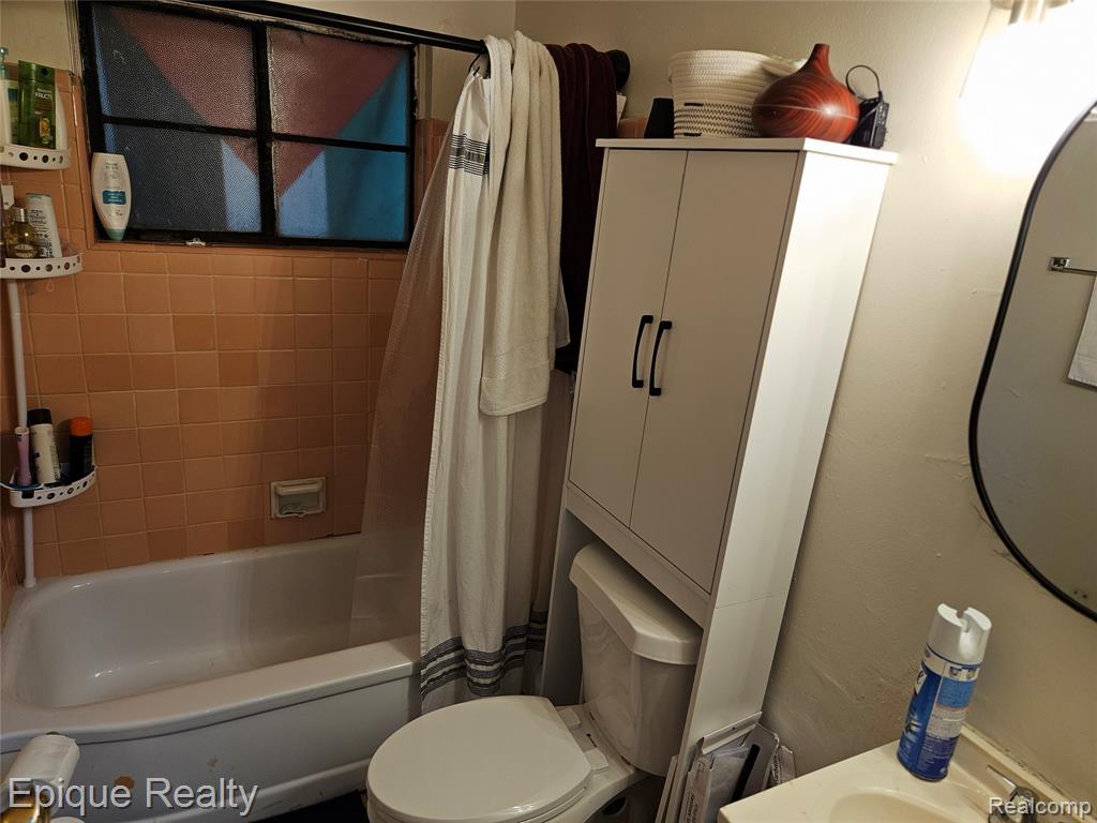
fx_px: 729
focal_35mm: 23
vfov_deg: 58.9
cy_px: 412
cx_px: 548
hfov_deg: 73.9
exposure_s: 1/74.1
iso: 50
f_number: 1.8
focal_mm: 5.4
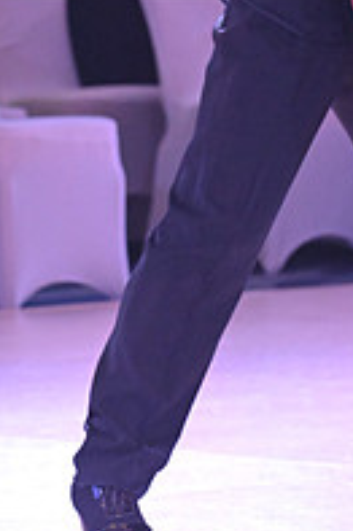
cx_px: 325
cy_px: -92
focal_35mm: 427
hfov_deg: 3.2
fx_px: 6291
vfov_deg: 4.8
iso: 5000
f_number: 5.6
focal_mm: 145
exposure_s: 1/400
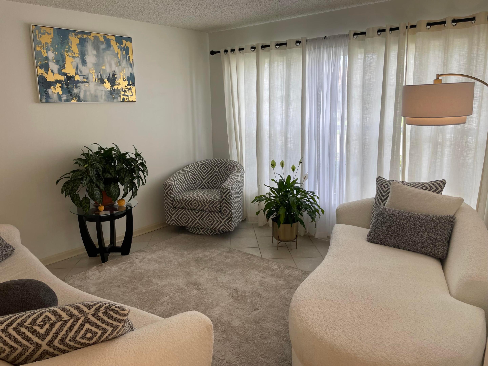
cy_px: 183
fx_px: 367
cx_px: 244
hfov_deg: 67.3
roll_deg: +0.3
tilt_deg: -12.0
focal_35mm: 26
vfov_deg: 53.1
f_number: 1.6
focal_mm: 4.2
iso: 32
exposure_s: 1/139
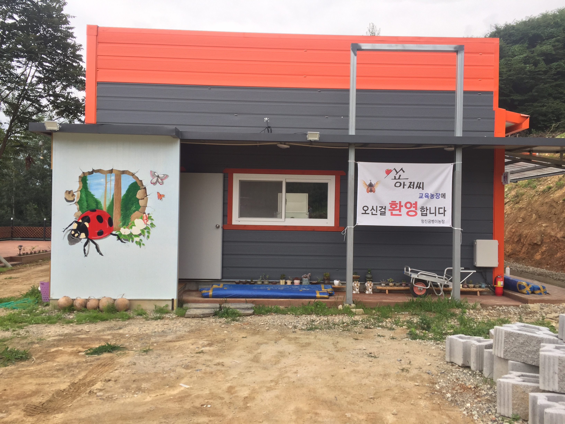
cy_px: 212
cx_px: 282
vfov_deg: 48.2
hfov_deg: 61.7
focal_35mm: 29
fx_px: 473
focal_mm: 4.15
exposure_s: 1/341
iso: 32
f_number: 2.2
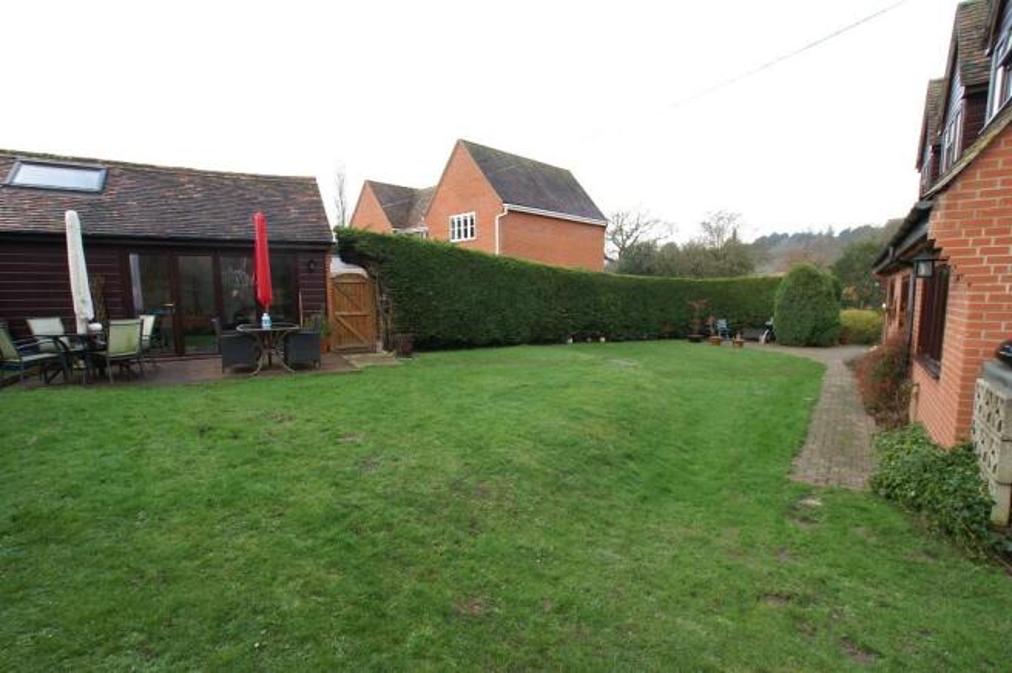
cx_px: 506
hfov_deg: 90.1
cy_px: 336
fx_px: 505
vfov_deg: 67.3
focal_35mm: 18
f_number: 7.1
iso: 100
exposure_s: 1/50
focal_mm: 12
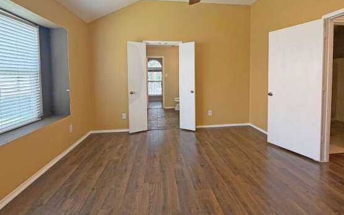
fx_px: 159
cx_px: 183
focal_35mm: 17
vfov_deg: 67.1
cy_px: 83
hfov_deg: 94.3
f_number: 2.2
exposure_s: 1/60
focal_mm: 2.22
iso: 200
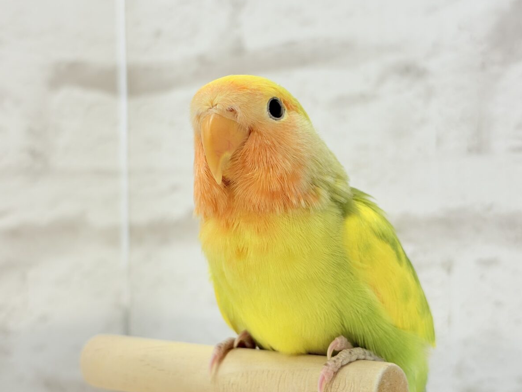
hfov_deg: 36.2
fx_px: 799
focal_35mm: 53
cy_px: 196
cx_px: 257
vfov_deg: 27.5
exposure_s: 1/100
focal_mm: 5.96
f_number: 1.6
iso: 80
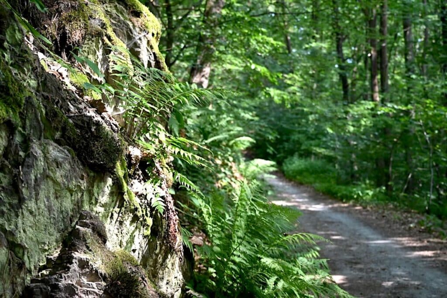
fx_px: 509
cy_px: 149
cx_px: 224
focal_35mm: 41
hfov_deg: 47.4
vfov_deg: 32.6
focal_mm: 41
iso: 400
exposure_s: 1/250
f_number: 4
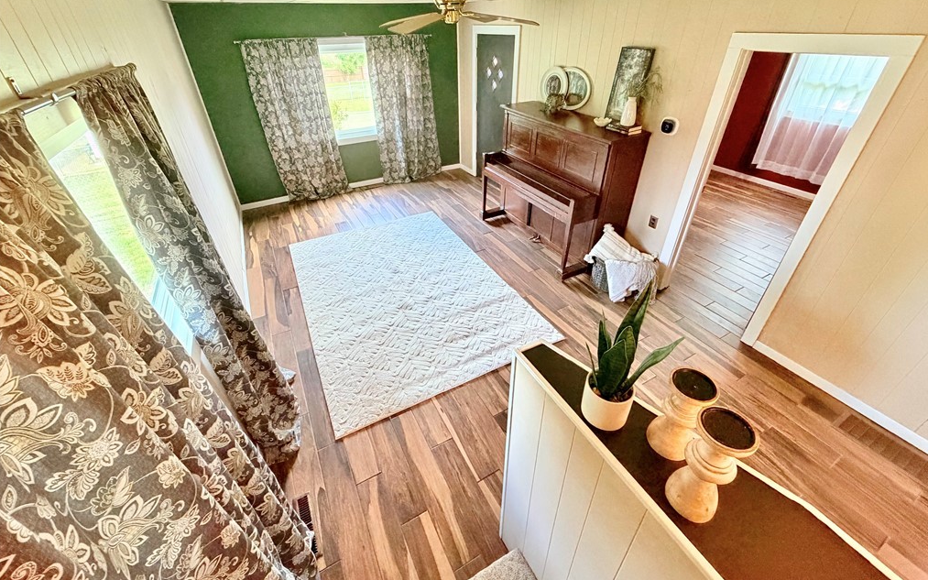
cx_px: 466
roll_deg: +1.2
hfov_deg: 101.5
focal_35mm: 15
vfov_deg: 74.5
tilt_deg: -32.8
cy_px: 257
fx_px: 379
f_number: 2.2
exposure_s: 1/60
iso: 500
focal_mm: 2.22
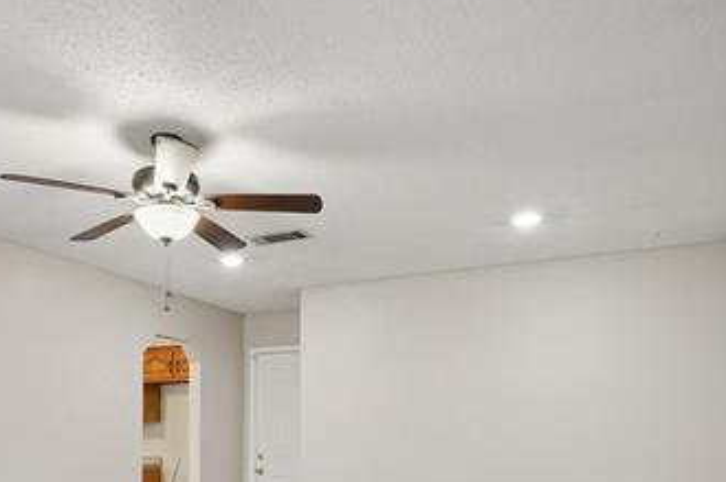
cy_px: 434
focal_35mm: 33
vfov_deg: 37.3
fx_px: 665
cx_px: 290
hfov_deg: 56.9
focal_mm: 17
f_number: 11
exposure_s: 1/10
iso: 800
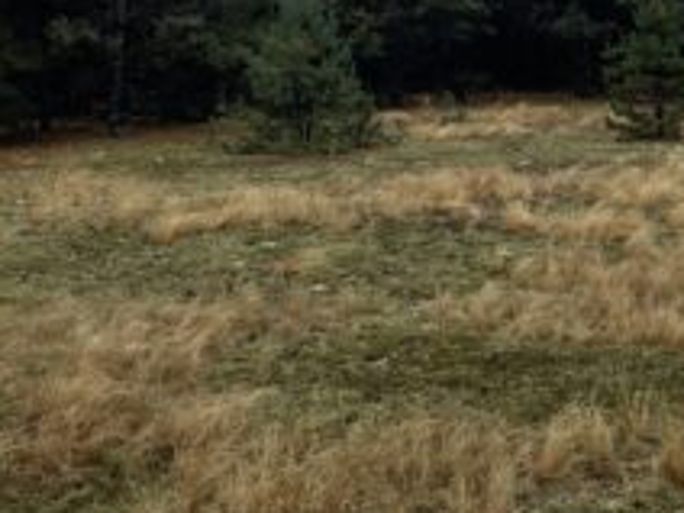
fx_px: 968
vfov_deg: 28.6
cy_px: 58
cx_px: 532
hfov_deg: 37.7
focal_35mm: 49
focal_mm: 4.2
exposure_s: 1/2506
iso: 32
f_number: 1.6
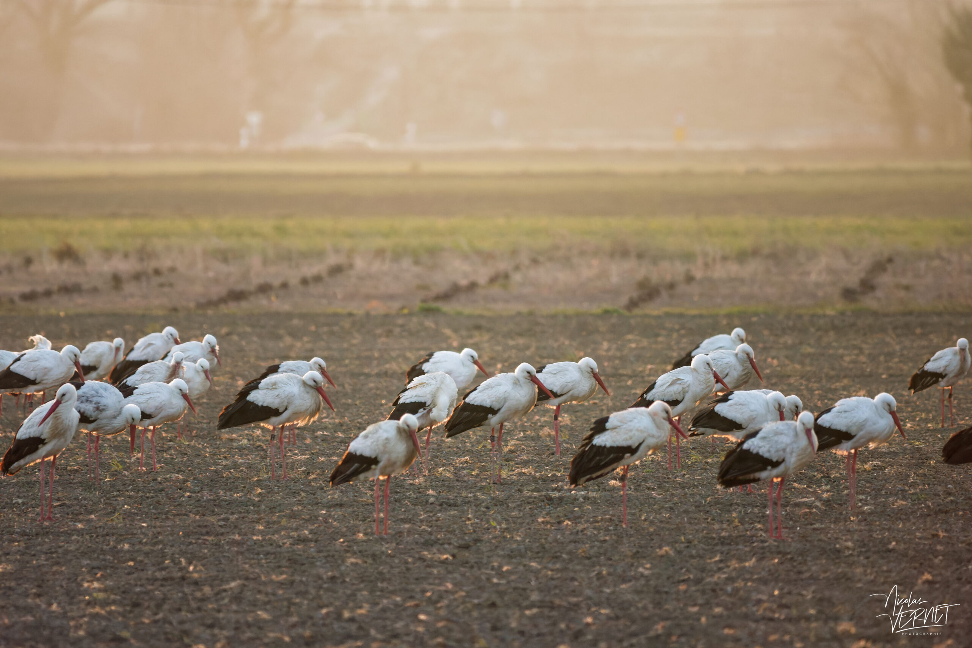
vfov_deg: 1.8
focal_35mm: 750
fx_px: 20250
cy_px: 324
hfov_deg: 2.7
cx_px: 486
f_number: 6.3
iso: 8000
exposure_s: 1/4000
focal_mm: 500
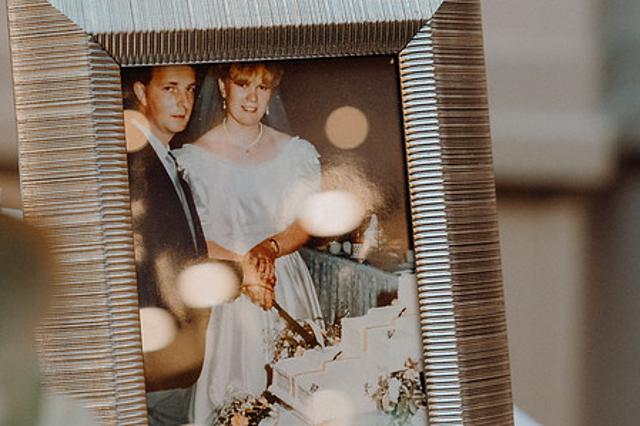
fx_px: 1493
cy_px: 240
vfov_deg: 16.2
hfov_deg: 24.2
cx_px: 284
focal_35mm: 84
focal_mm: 65
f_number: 3.5
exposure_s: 1/160
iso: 2500
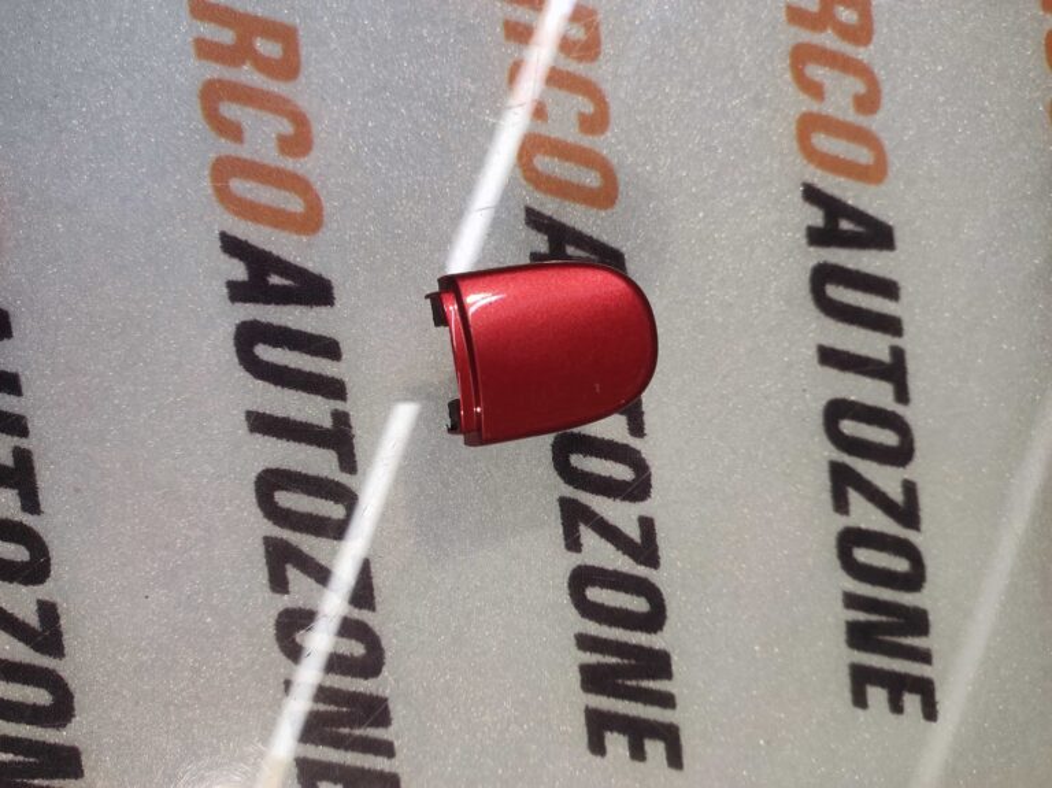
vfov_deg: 74.7
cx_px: 526
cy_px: 394
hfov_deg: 91.1
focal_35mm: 17
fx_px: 516
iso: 147
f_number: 1.79
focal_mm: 4.74
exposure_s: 1/50
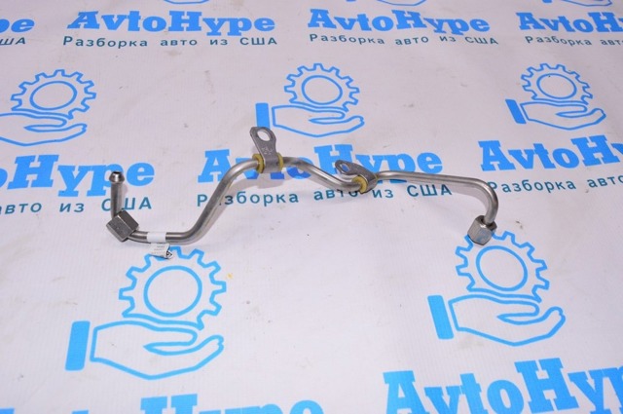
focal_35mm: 32
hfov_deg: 59.6
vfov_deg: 41.6
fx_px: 544
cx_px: 312
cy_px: 207
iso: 1600
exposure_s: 1/200
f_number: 8
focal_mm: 21
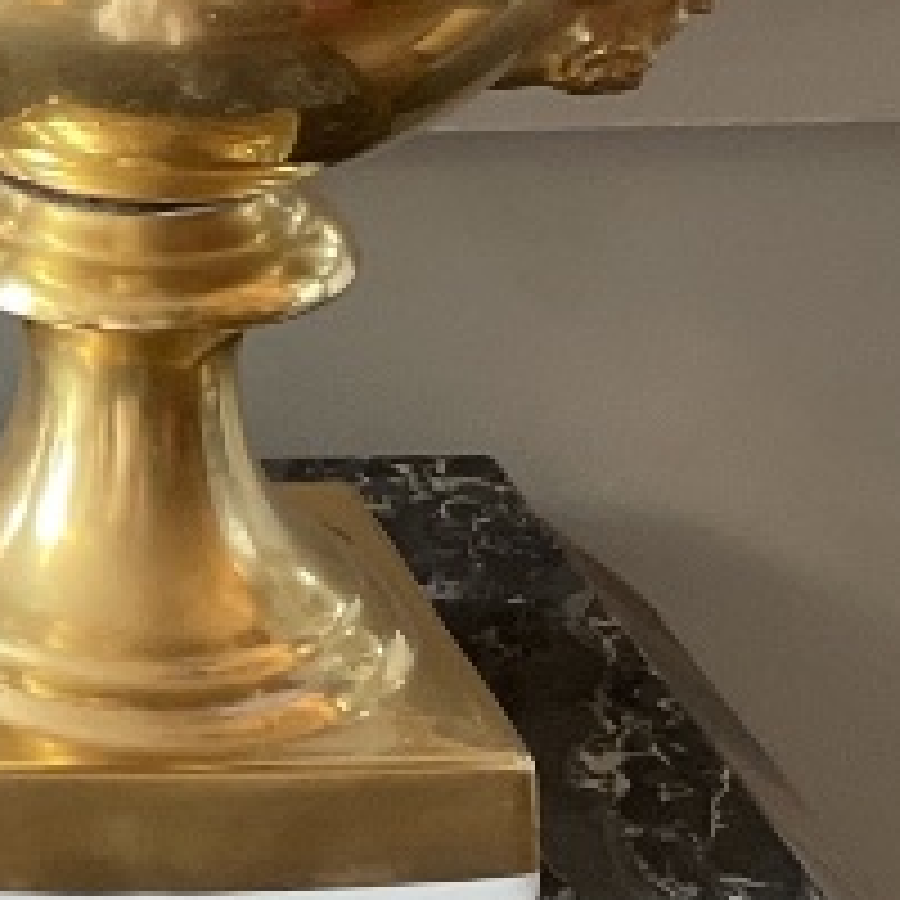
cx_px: -824
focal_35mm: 138
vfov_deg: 12.4
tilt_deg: -14.6
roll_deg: +1.9
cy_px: -104
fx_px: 4059
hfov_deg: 11.5
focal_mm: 4.2
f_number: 1.6
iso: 320
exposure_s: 1/50
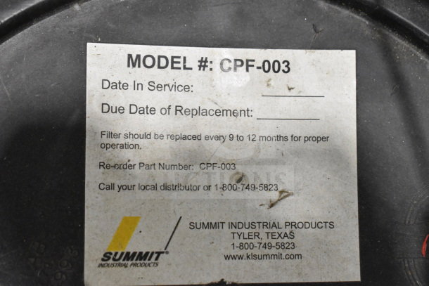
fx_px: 822
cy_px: 143
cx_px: 214
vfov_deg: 19.7
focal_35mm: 69
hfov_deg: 29.2
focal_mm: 46
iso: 6400
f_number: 7.1
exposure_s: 1/200
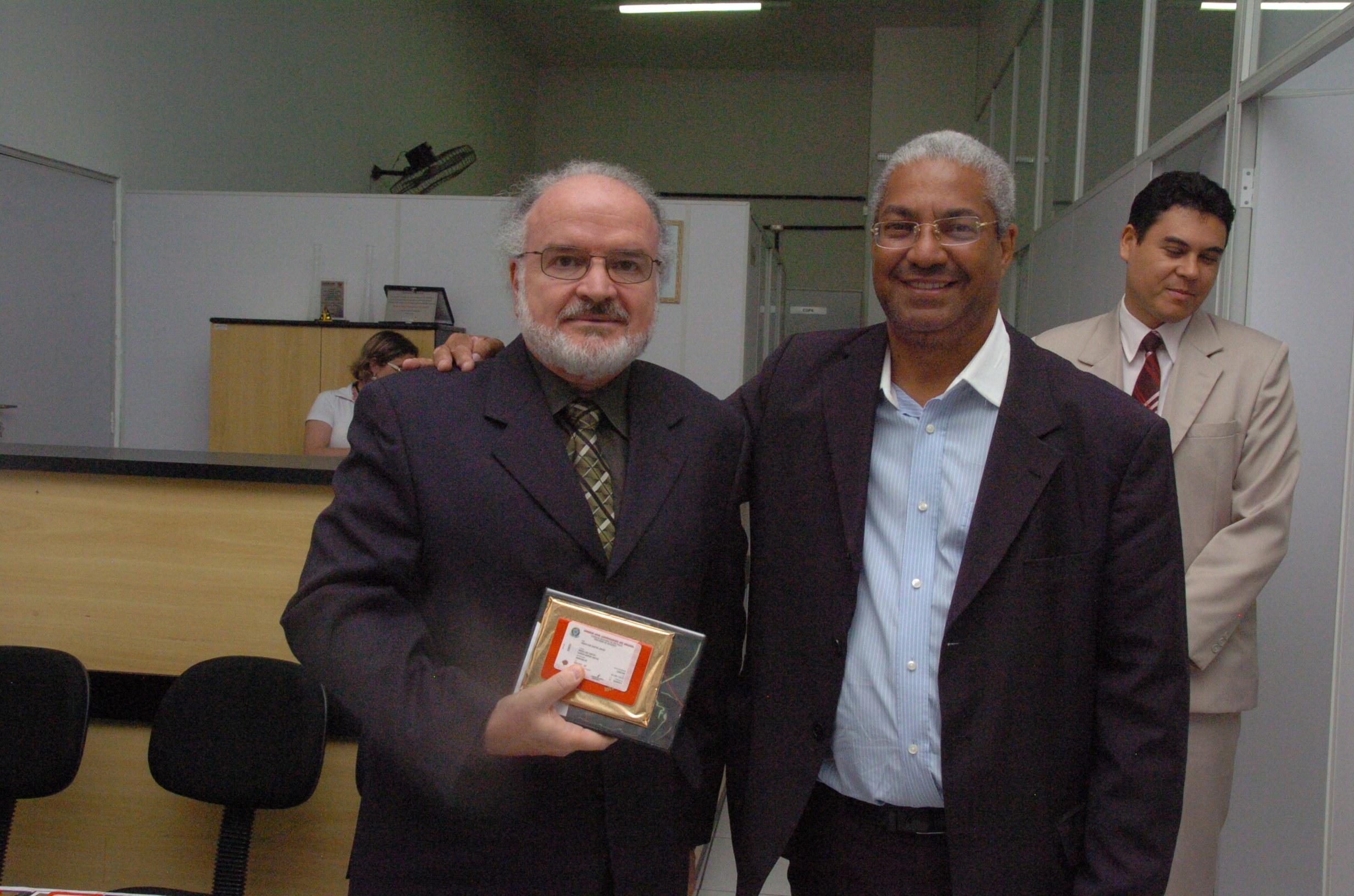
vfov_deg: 36.7
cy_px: 448
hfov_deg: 53.2
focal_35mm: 36
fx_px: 1351
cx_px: 677
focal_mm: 24
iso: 1600
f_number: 10
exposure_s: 1/250
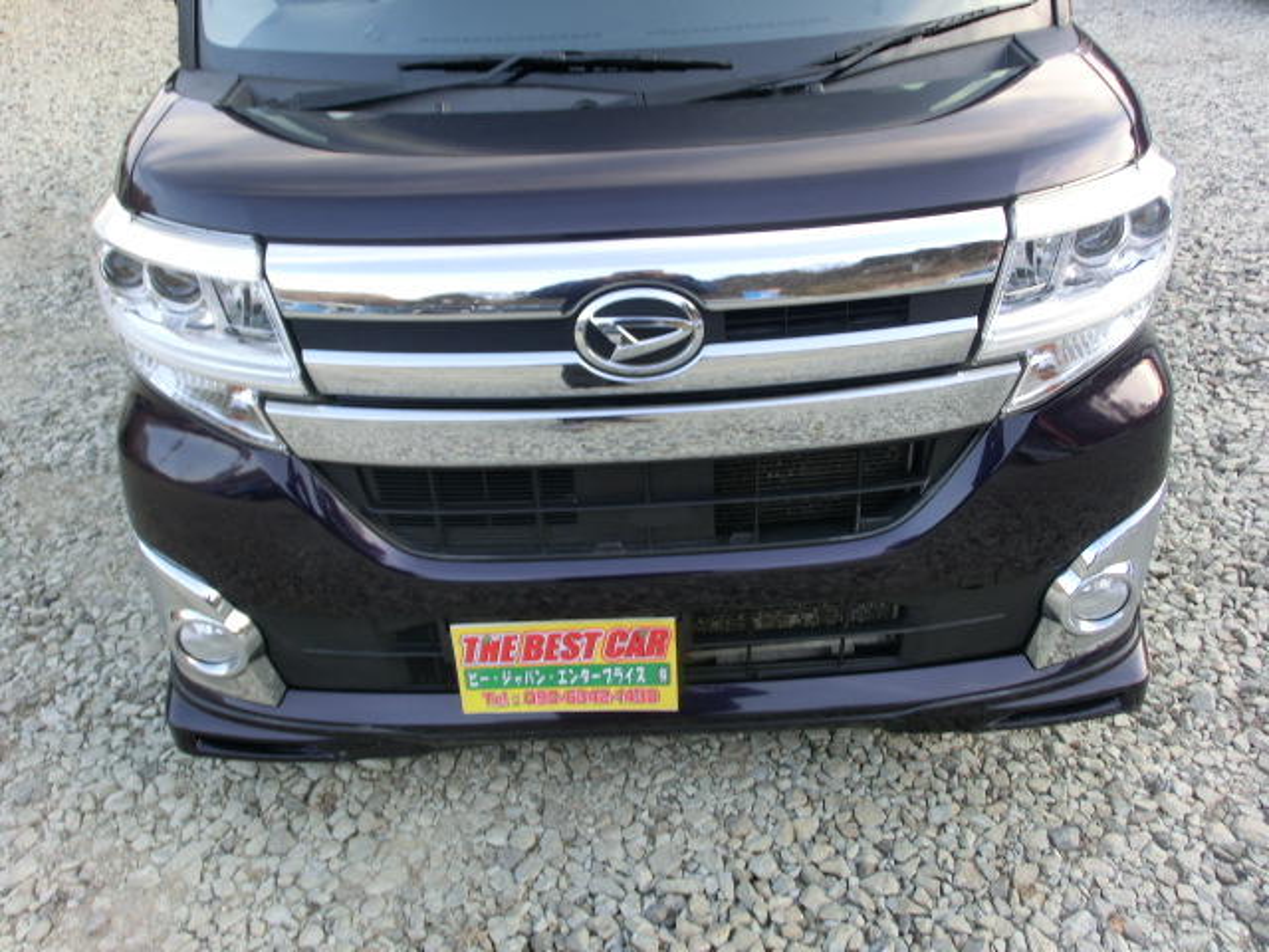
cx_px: 634
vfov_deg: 42.9
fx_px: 1210
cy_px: 476
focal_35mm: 33
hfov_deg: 55.4
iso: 100
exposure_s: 1/60
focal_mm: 5.86
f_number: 3.7
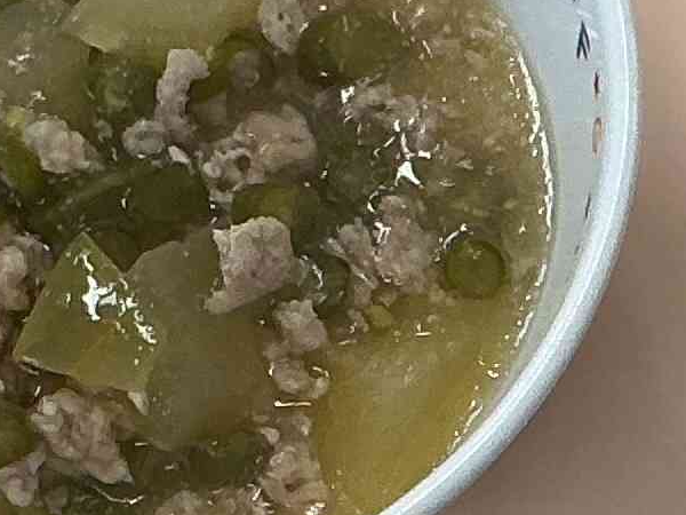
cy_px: 882
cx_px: 1104
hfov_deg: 9.8
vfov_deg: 7.4
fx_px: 3864
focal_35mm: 195
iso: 40
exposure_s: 1/60
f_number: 1.8
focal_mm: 3
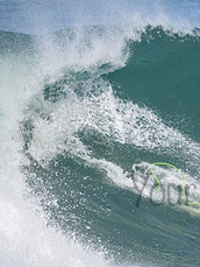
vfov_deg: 1.3
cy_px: 179
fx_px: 11806
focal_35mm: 1534
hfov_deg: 1.0
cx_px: 250
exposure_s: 1/2000
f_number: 5.6
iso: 320
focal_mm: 420
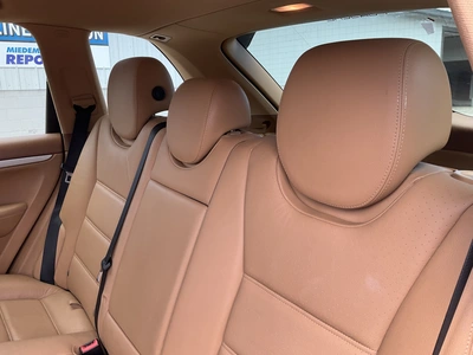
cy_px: 178
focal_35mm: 29
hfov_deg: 61.7
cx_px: 236
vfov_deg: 48.2
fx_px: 396
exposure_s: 1/122
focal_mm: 3
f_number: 1.8
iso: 20
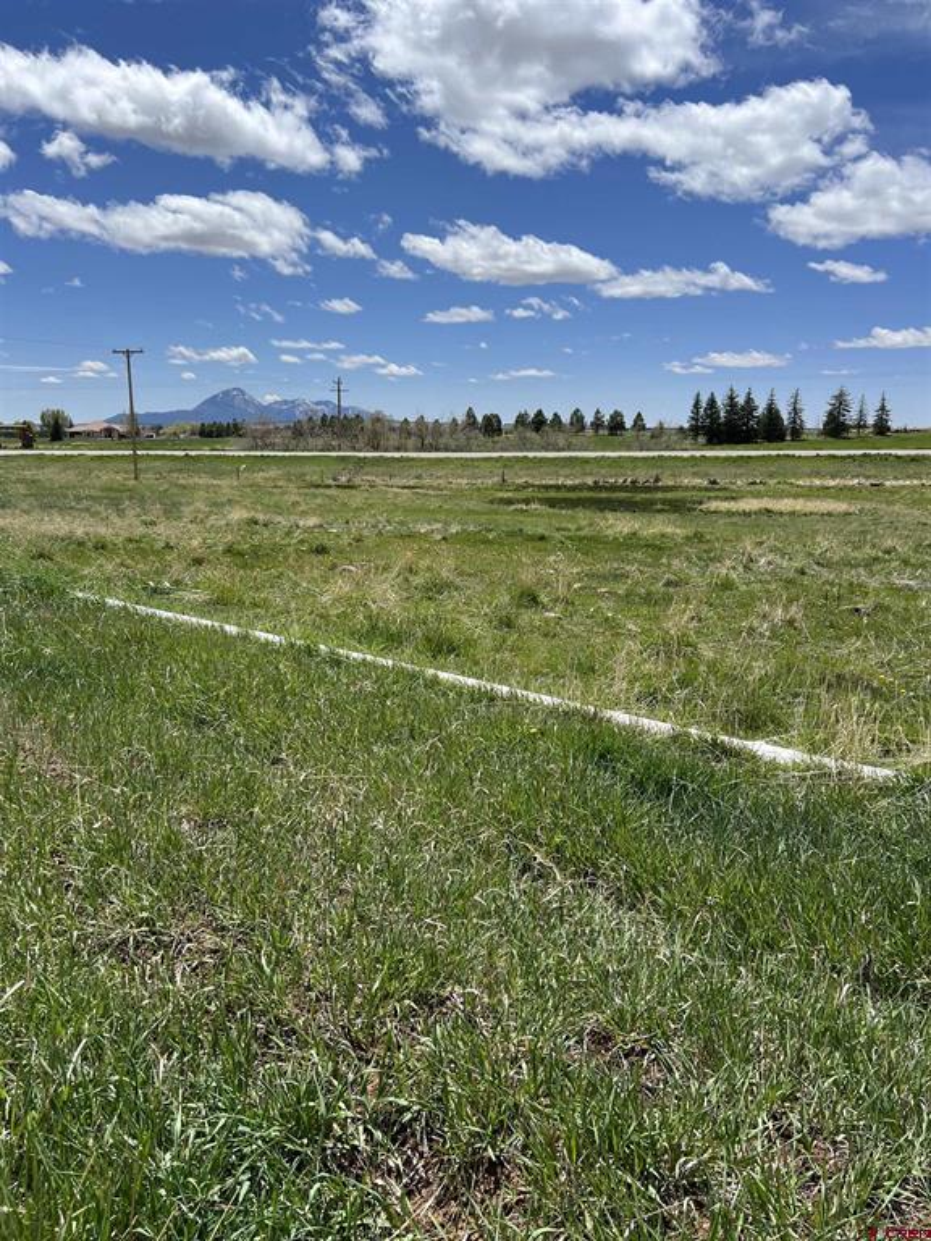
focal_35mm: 26
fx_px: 932
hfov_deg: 53.1
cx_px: 466
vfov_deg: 67.3
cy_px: 620
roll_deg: +3.3
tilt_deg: -9.3
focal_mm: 5.7
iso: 50
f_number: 1.5
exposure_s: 1/5319
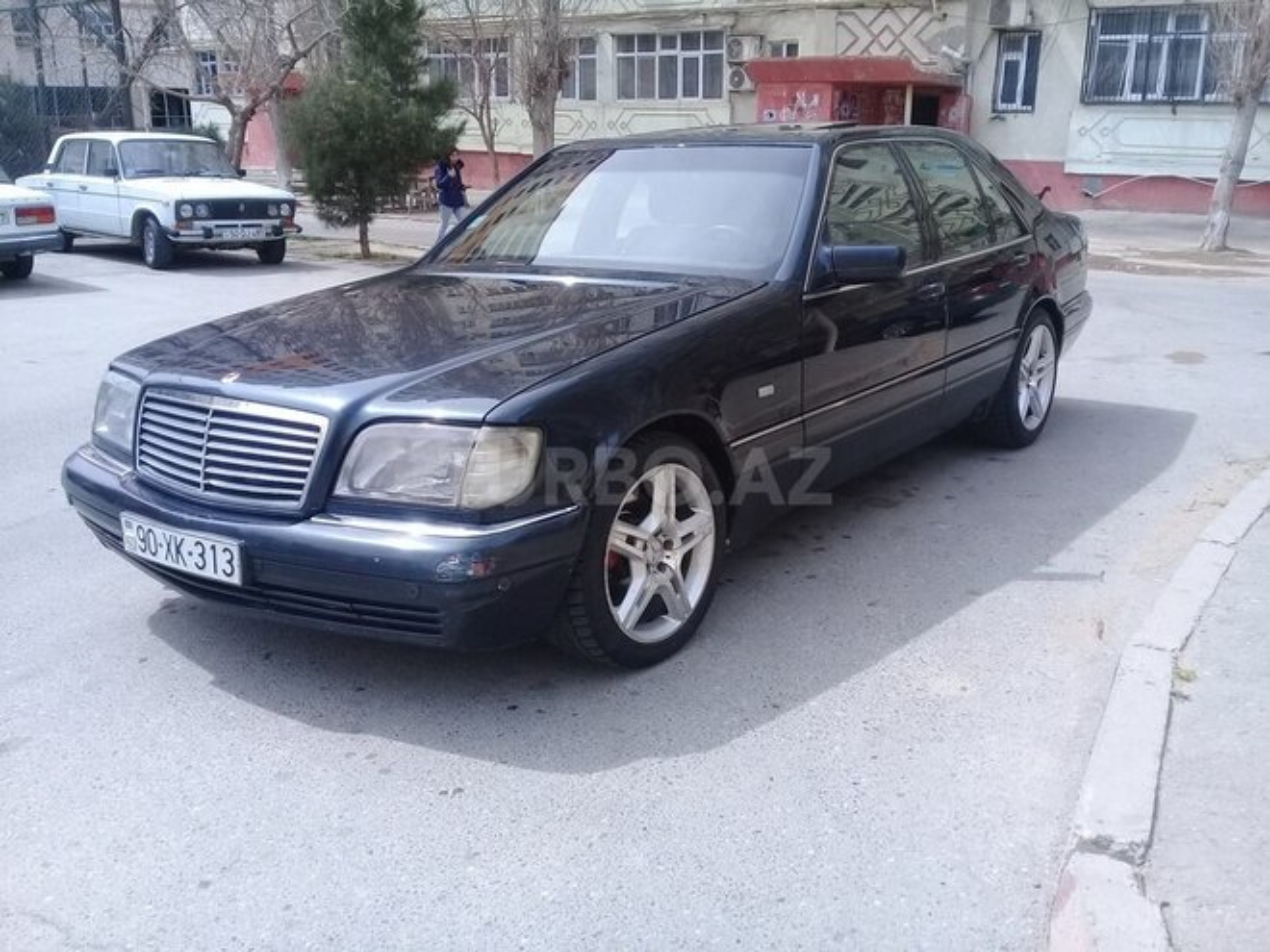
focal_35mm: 31
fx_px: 1137
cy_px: 476
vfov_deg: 45.4
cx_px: 635
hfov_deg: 58.4
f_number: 2.2
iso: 50
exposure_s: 1/602
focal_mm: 3.3
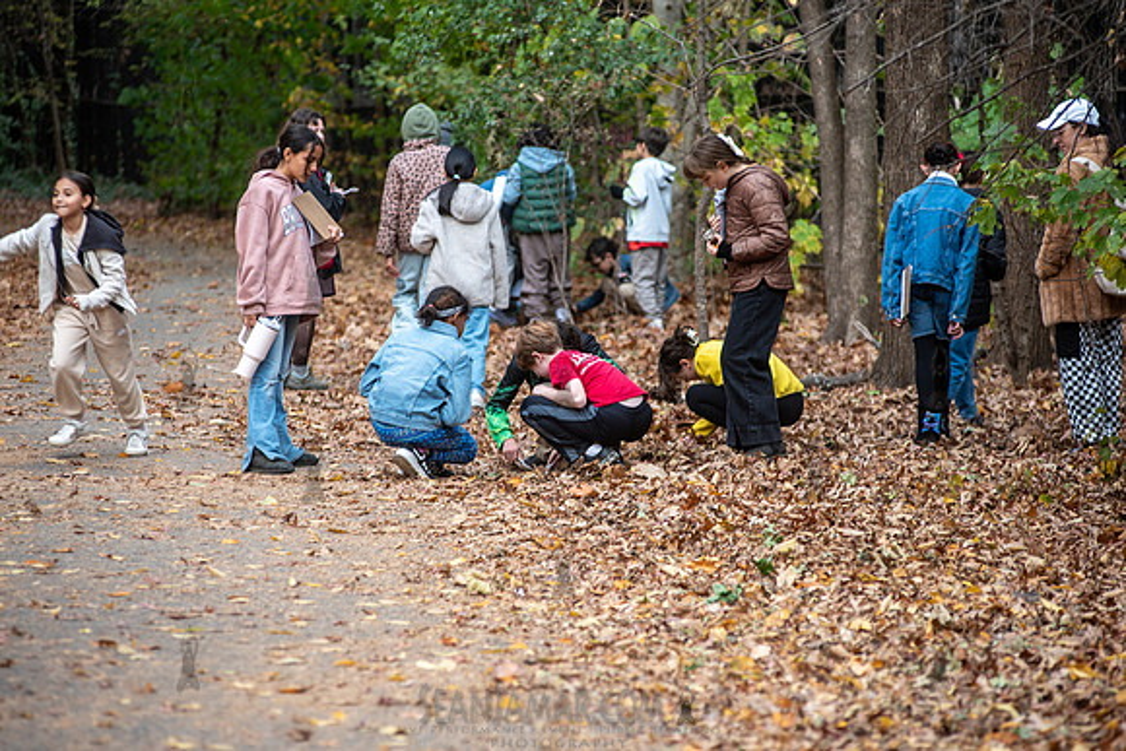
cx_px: 563
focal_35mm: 170
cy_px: 376
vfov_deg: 8.1
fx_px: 5318
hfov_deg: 12.1
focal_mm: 170
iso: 160
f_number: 4
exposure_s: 1/125
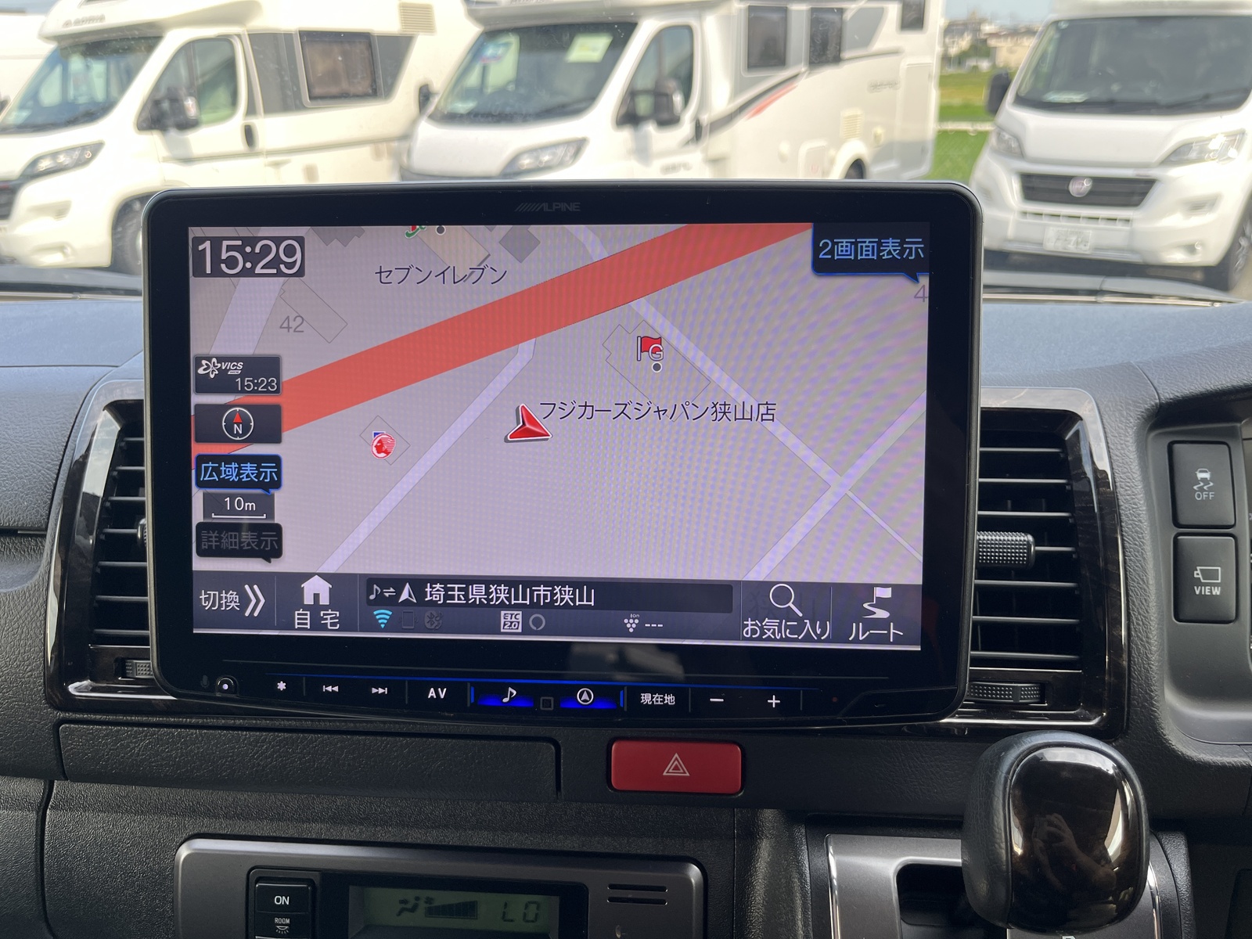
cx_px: 626
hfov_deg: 67.3
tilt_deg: -23.4
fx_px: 940
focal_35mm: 26
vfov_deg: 53.1
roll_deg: +2.3
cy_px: 470
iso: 50
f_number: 1.6
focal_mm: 5.1
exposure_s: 1/333
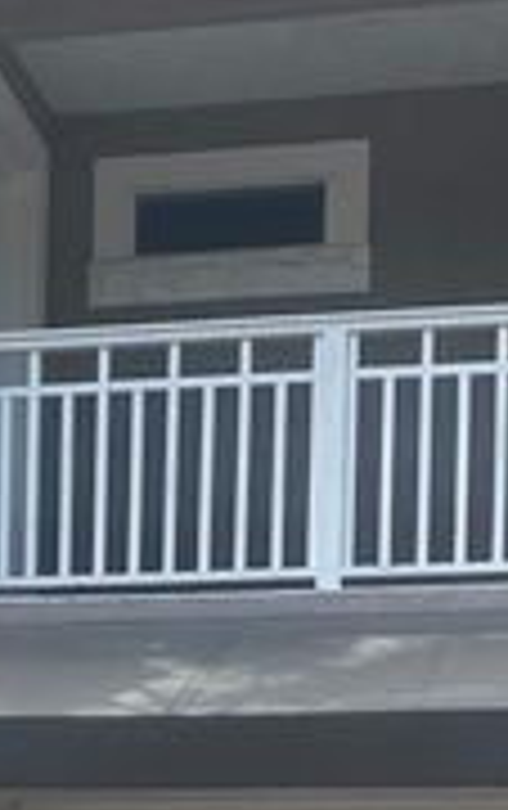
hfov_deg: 12.6
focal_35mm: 102
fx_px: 2252
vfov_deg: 19.0
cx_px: -72
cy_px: 1024
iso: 32
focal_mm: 4.25
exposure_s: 1/1232
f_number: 1.8
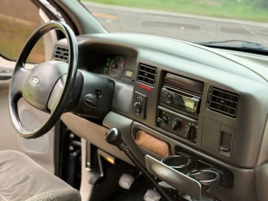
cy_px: 101
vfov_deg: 29.7
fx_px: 379
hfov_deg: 38.9
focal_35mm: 49
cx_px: 136
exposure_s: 1/78
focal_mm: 6.76
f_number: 1.78
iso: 125
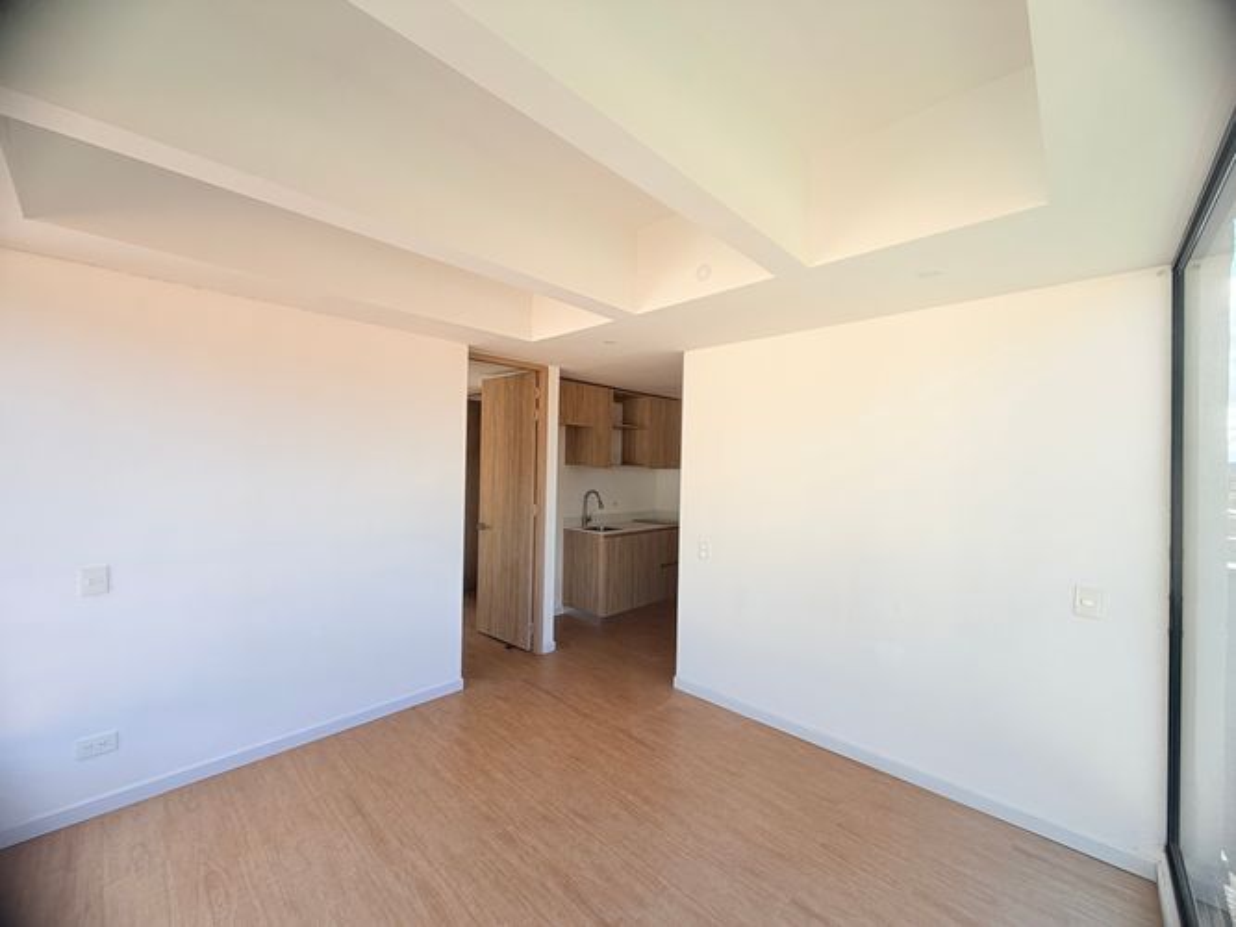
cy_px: 464
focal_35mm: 14
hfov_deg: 102.1
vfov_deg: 85.7
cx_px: 618
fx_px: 500
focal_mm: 2.22
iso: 64
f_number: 2.2
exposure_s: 1/448
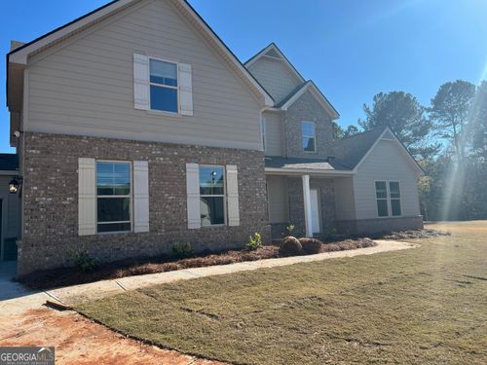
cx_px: 244
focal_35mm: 26
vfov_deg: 53.1
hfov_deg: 67.3
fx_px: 366
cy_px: 182
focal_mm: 5.7
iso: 50
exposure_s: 1/3077
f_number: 1.5
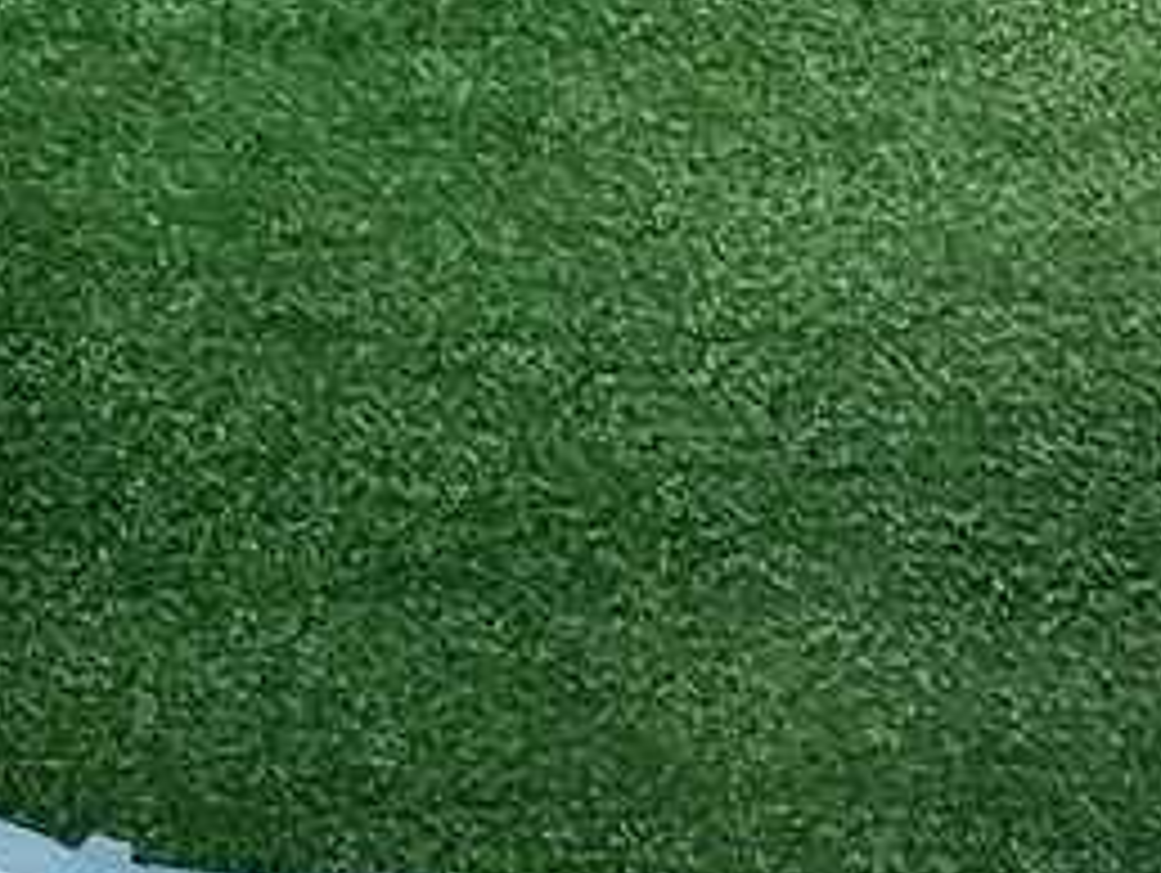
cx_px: 1269
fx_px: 4868
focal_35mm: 145
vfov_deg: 10.2
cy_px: 459
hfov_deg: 13.3
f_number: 1.8
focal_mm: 5.4
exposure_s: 1/50
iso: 107
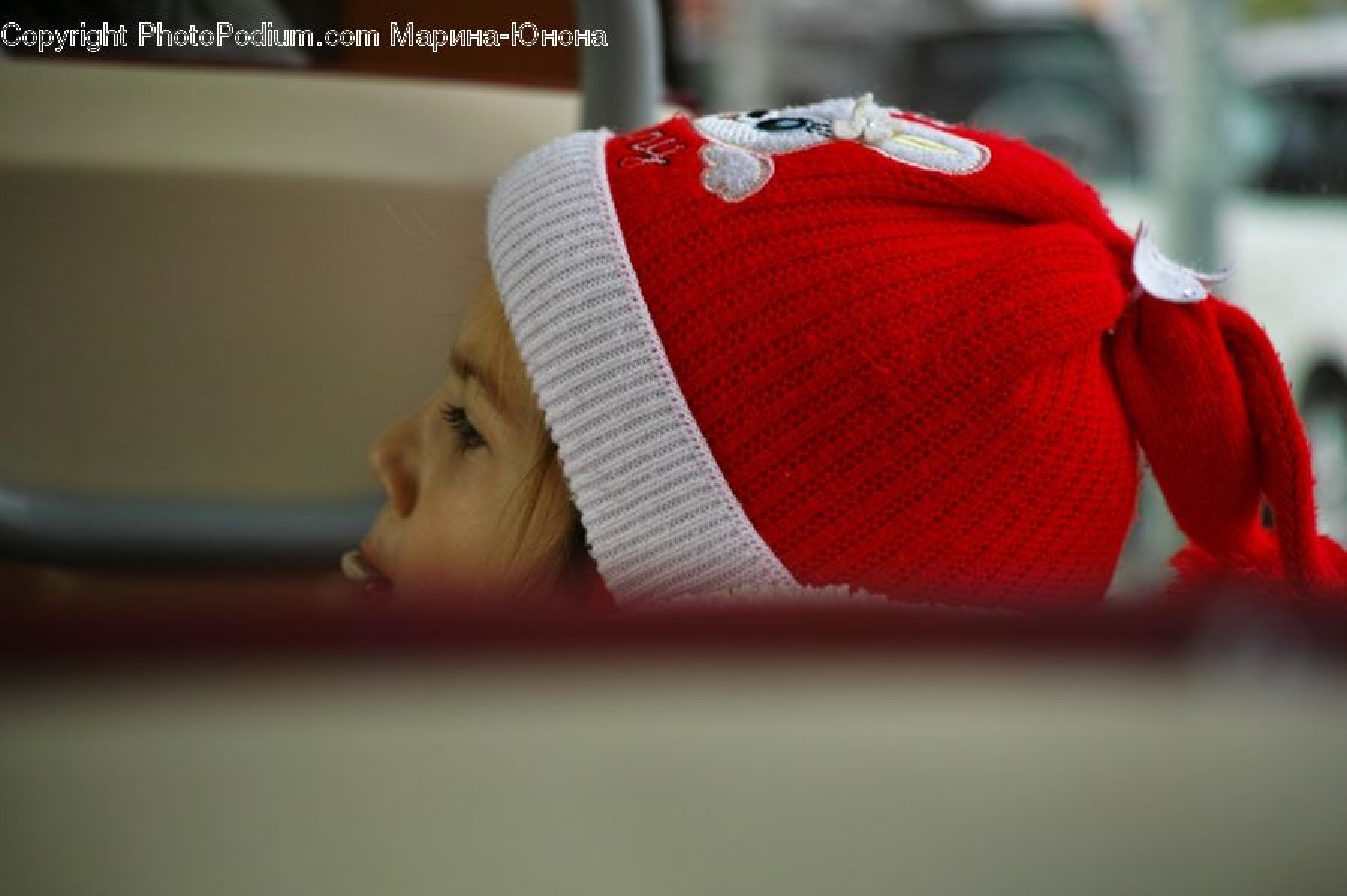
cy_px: 448
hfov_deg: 27.0
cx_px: 674
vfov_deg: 18.2
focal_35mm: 75
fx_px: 2805
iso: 200
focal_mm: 50
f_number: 2.8
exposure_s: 1/500
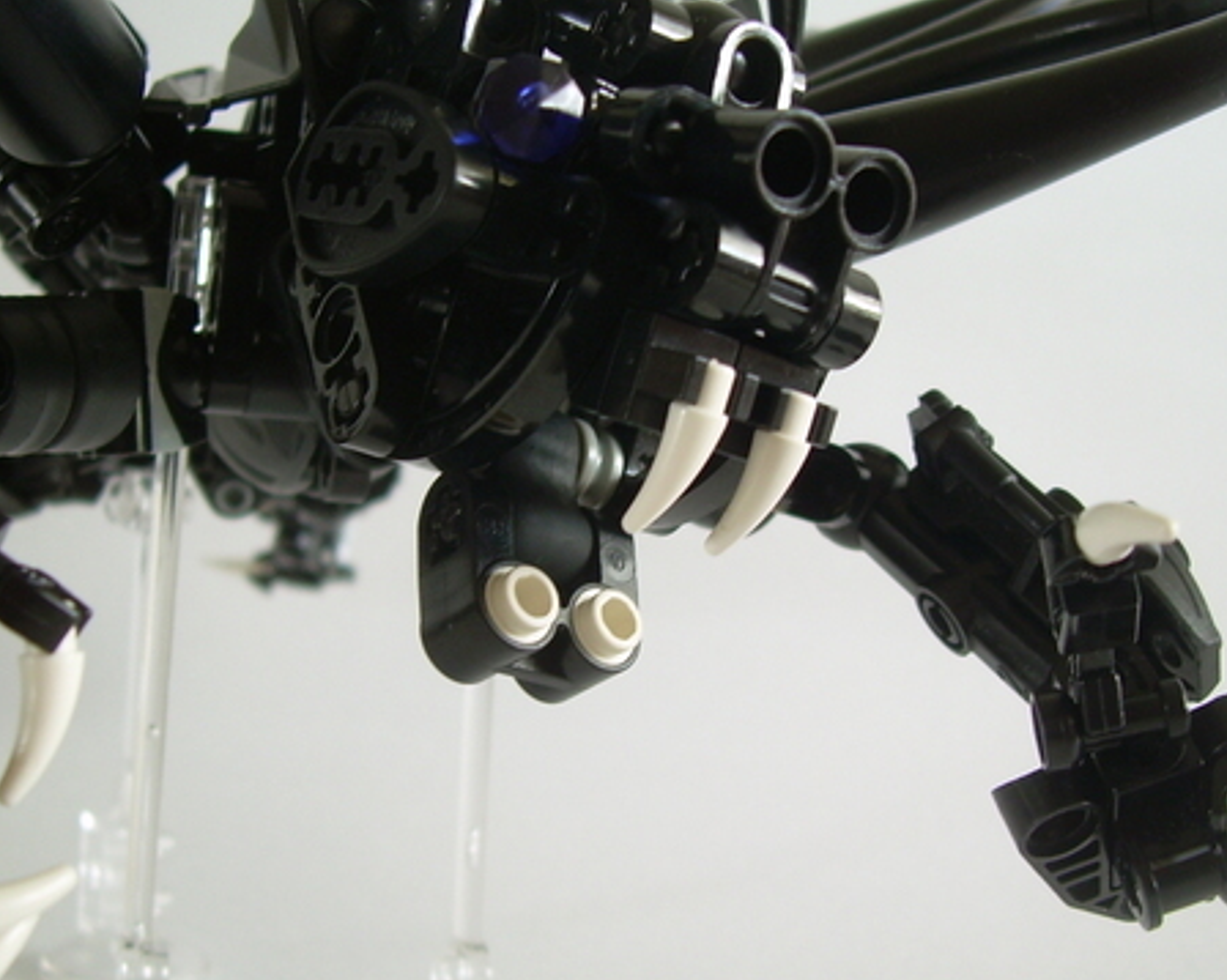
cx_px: 567
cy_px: 465
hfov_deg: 35.4
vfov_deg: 28.6
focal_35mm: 53
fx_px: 1924
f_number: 2.8
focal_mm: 6.3
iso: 50
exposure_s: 1/16.4
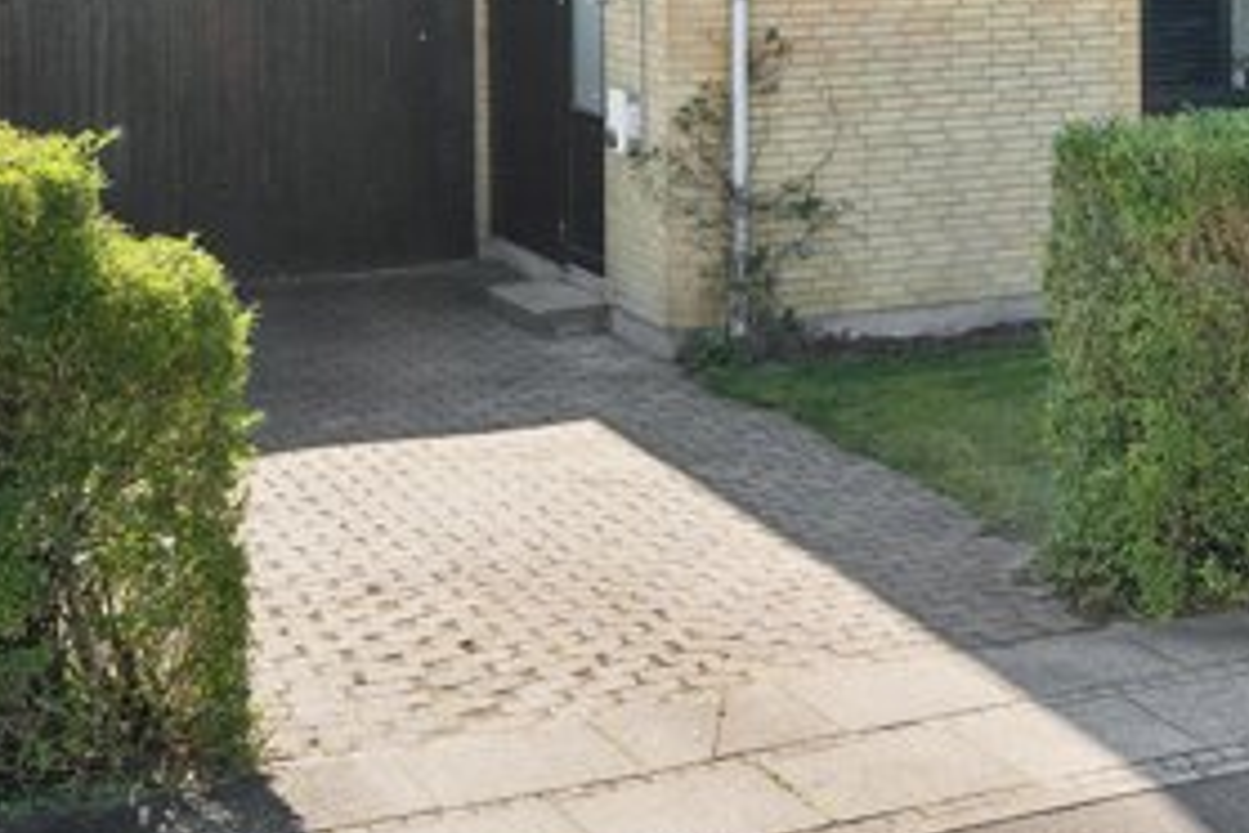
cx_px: 1482
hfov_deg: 22.0
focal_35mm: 86
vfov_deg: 15.3
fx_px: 2983
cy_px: -199
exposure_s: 1/640
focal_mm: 30
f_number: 9
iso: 800
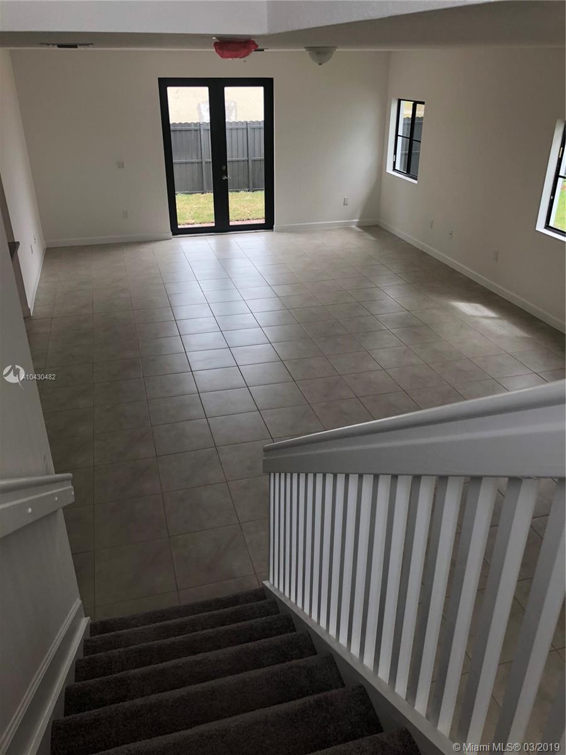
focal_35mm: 28
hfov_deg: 49.7
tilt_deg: -27.4
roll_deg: -0.3
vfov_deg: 63.4
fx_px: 610
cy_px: 378
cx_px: 283
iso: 32
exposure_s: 1/120
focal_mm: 4
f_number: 1.8
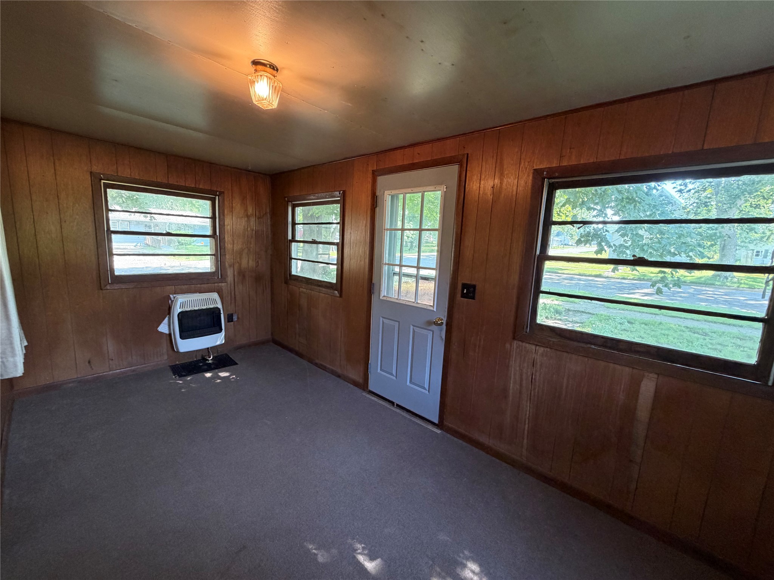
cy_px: 290
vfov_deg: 85.7
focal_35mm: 14
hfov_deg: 102.1
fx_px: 313
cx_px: 387
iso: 320
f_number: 2.2
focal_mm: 2.22
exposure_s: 1/60
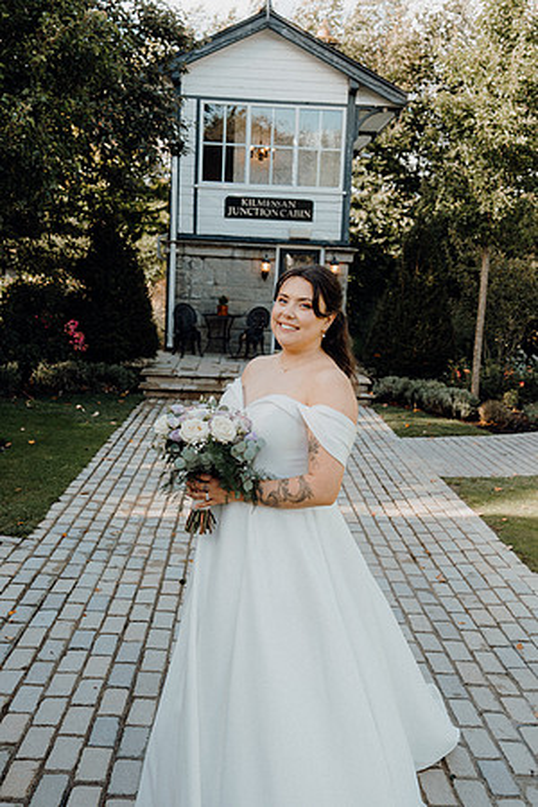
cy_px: 404
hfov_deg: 36.9
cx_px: 269
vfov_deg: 53.1
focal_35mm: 36
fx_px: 807
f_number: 3.5
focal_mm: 24
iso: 125
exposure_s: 1/250
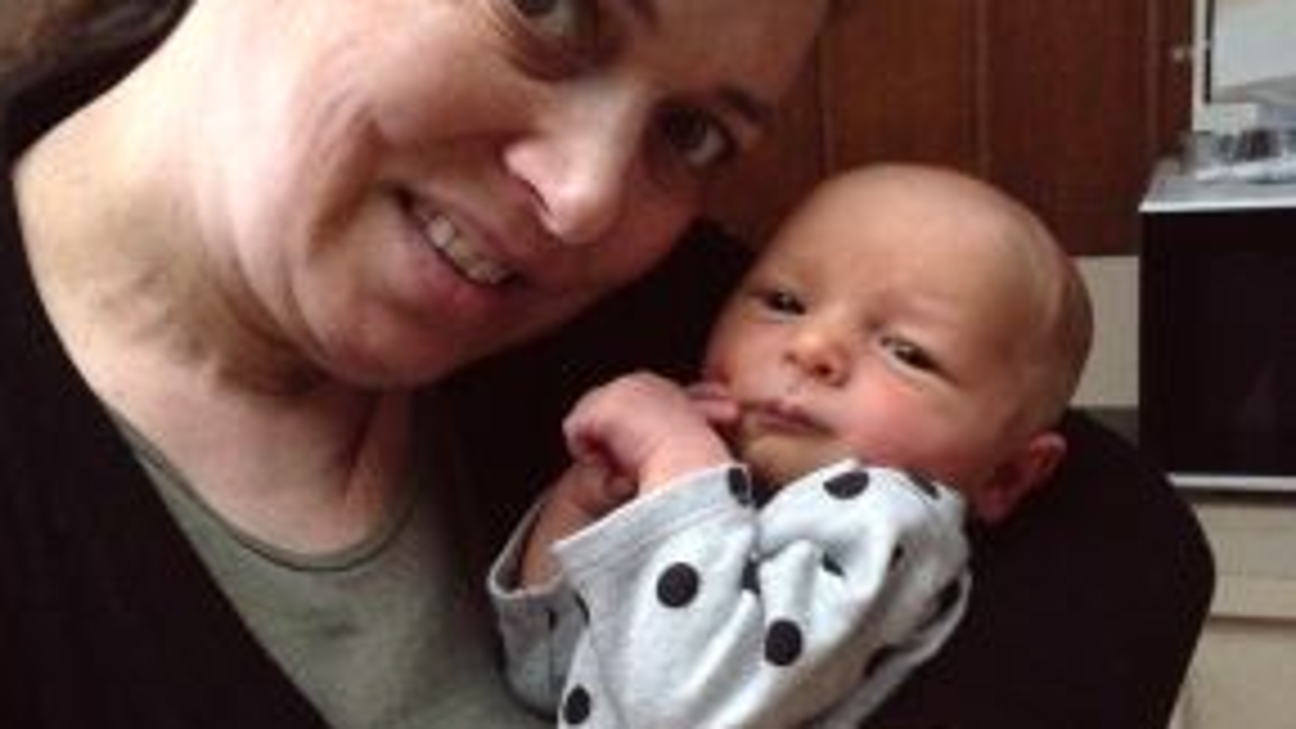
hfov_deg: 41.3
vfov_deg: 23.9
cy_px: 432
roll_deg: +4.8
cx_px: 626
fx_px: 1718
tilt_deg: -12.7
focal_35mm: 50
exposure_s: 1/15
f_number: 2.4
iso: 800
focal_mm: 4.12
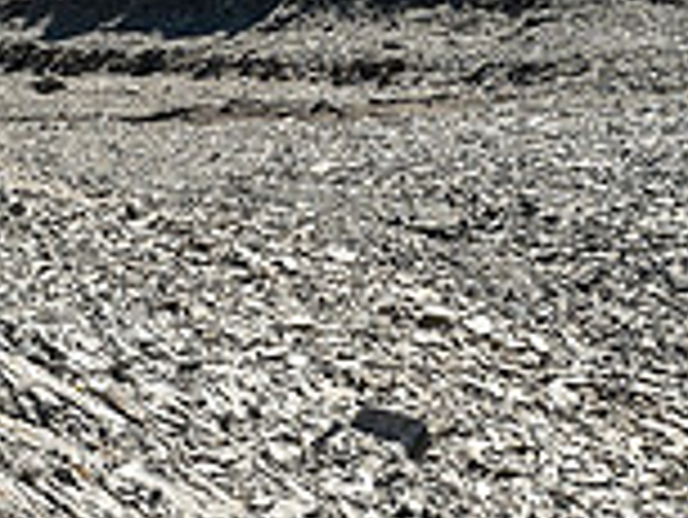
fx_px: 1810
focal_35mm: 91
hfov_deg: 20.5
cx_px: -63
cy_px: 200
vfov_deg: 16.2
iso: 200
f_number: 8
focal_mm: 12
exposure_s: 1/160
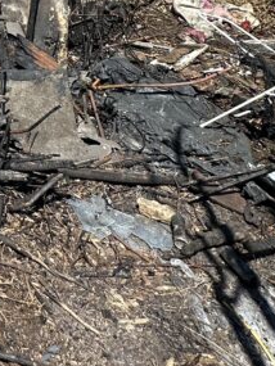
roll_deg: +0.9
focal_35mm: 53
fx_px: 561
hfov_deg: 22.6
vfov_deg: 26.7
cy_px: -173
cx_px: -136
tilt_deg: +0.7
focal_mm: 2.22
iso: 40
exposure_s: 1/1383
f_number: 2.2
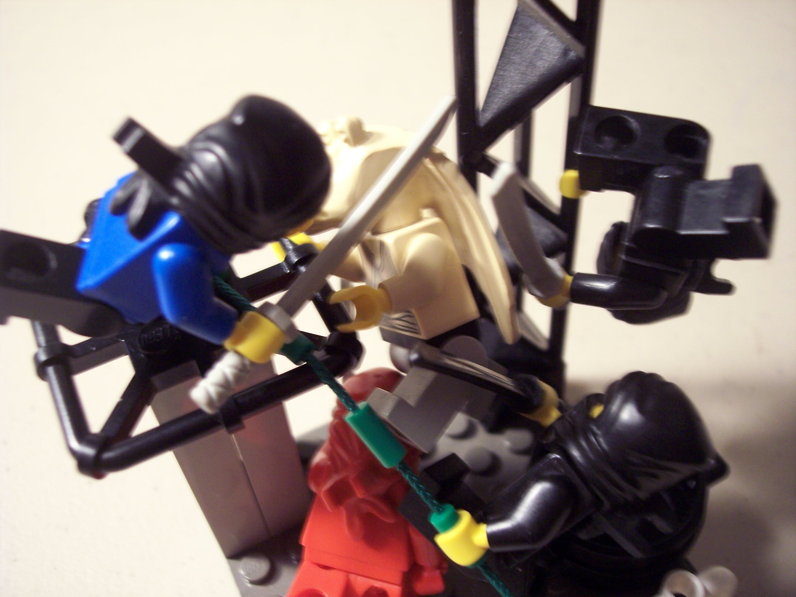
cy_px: 298
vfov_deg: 36.8
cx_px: 398
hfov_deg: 47.9
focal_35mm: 39
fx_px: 897
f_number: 3.4
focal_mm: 8
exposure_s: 1/8
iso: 200
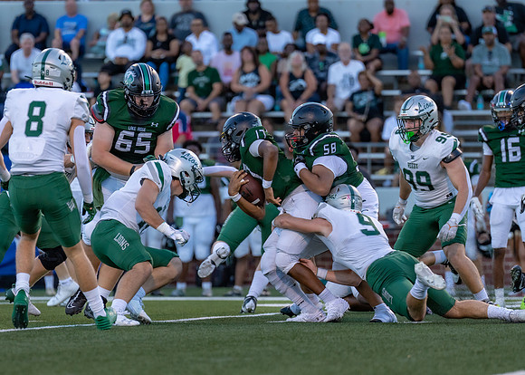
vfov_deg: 4.3
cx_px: 253
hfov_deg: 6.0
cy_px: 205
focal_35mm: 336
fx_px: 5014
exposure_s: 1/1250
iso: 800
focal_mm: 200
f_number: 2.8
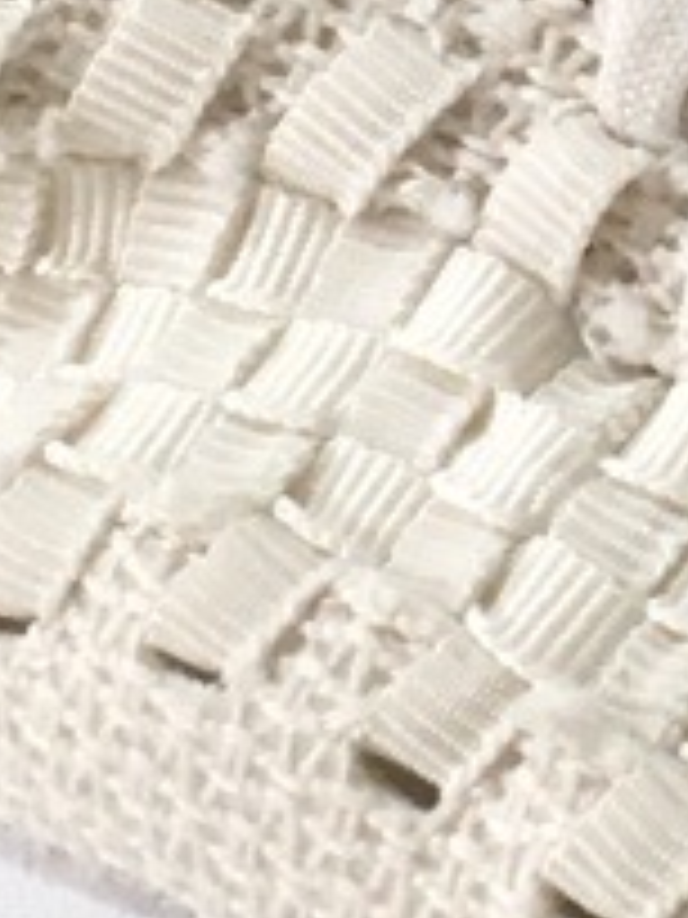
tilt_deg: -13.6
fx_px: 6042
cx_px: 1115
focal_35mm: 228
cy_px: -153
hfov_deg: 6.4
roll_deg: -1.2
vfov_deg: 8.6
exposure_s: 1/33
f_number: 2.2
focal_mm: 4.15
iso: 50
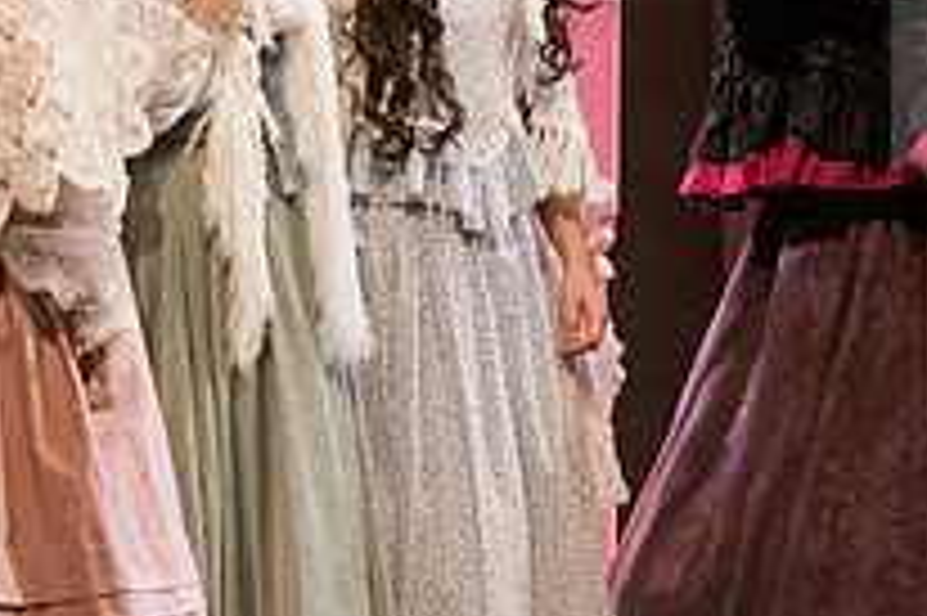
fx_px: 13070
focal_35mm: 508
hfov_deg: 4.1
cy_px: 335
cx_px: 756
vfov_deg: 2.7
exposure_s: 1/320
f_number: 4
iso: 5000
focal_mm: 180
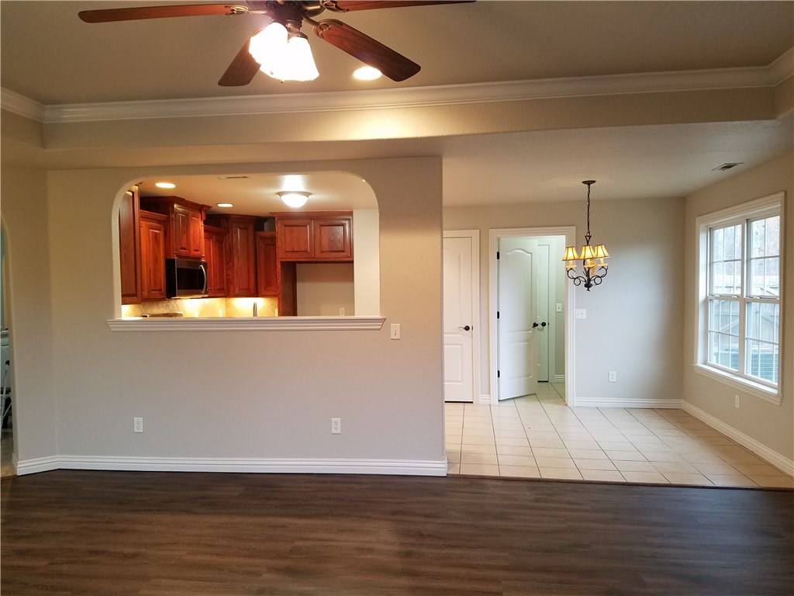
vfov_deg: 53.1
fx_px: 596
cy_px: 298
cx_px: 397
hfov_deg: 67.3
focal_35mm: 26
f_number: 1.7
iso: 160
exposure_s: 1/30
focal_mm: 4.2
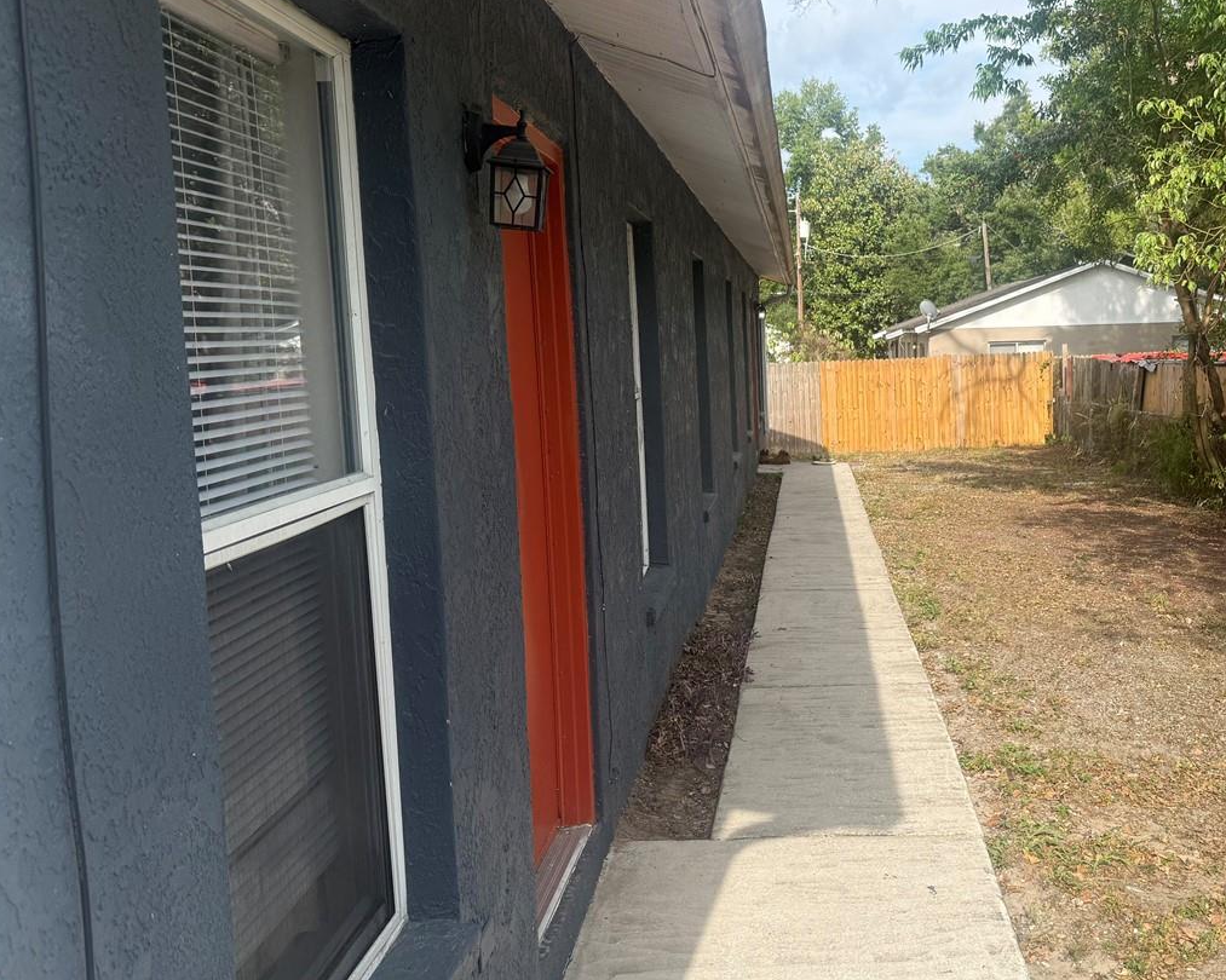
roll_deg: +0.9
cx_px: 879
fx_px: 1342
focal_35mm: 37
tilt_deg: -6.2
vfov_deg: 40.1
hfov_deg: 47.7
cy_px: 488
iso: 80
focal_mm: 6.76
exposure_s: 1/2110
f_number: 1.78
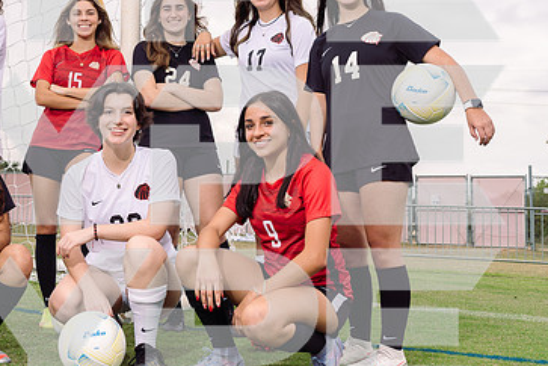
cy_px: 146
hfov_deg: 34.7
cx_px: 121
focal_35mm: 56
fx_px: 852
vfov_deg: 24.1
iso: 160
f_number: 7.1
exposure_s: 1/250
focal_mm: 35
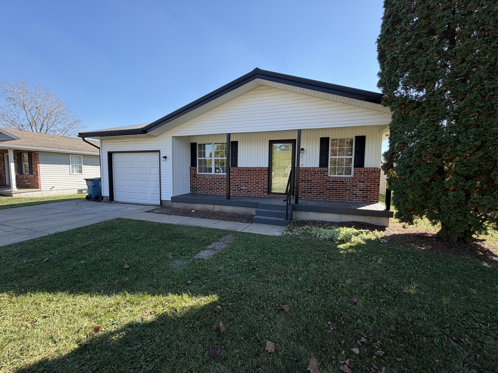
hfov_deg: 102.1
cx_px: 249
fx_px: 201
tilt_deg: -4.5
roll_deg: -0.7
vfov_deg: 85.7
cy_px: 186
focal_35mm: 14
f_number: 2.2
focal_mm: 2.22
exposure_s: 1/502
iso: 40
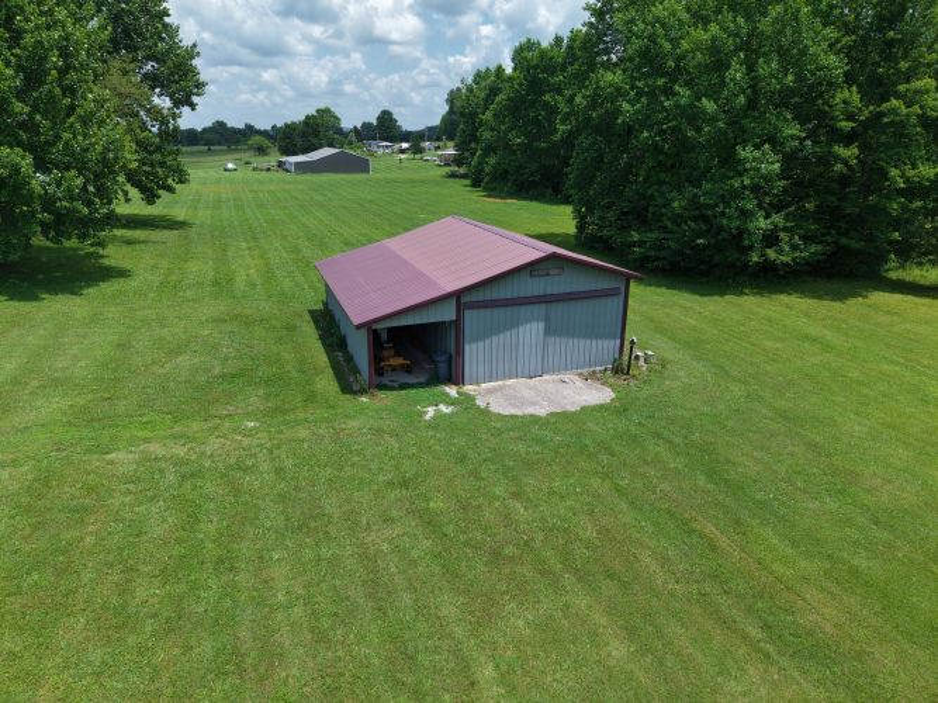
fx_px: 650
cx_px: 469
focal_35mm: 24
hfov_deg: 71.6
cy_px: 352
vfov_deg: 56.8
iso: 100
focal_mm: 8.67
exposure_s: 1/80
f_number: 1.8
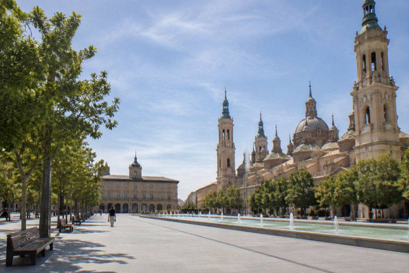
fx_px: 397
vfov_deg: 37.8
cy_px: 136
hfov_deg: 54.5
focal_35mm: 35
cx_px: 204
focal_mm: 35
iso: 320
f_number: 9
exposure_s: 1/640
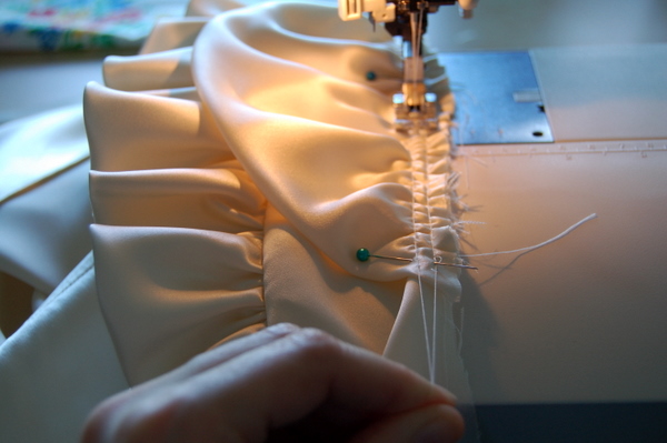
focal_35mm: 57
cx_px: 334
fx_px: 1055
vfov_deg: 23.7
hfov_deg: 35.1
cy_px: 222
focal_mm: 38
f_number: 4.8
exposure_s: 1/50
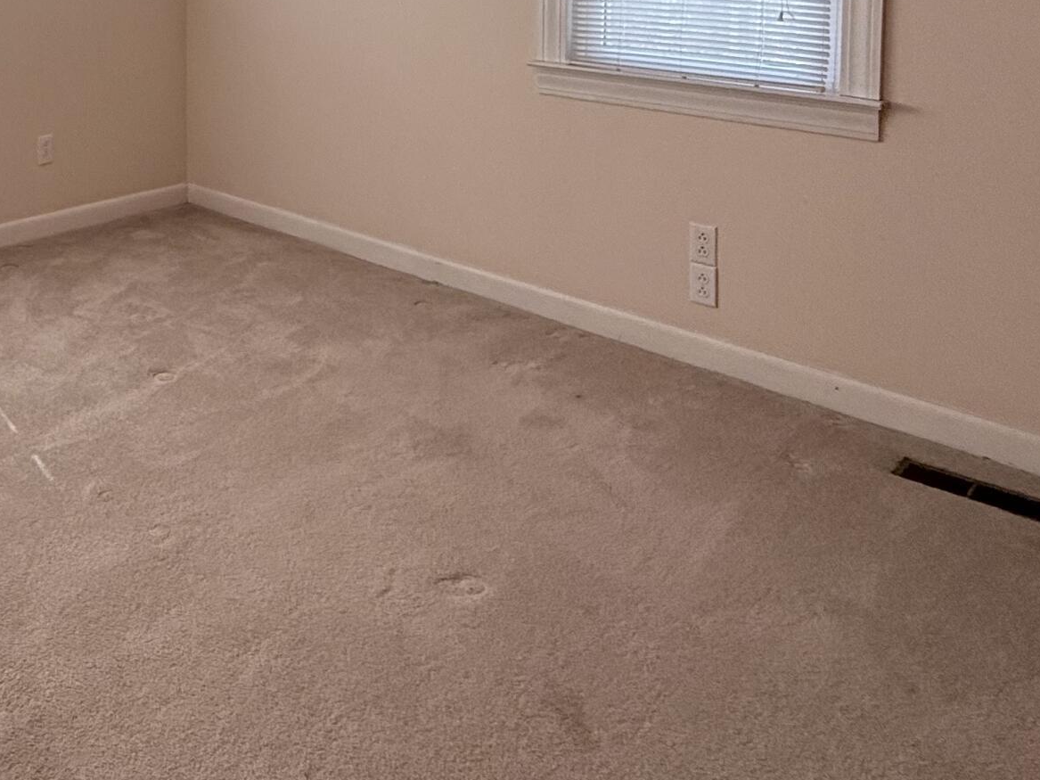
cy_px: -37
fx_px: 1081
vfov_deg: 35.1
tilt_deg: -3.1
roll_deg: +0.1
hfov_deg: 45.5
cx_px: 65
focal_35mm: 36
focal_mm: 2.22
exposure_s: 1/135
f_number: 2.2
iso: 64
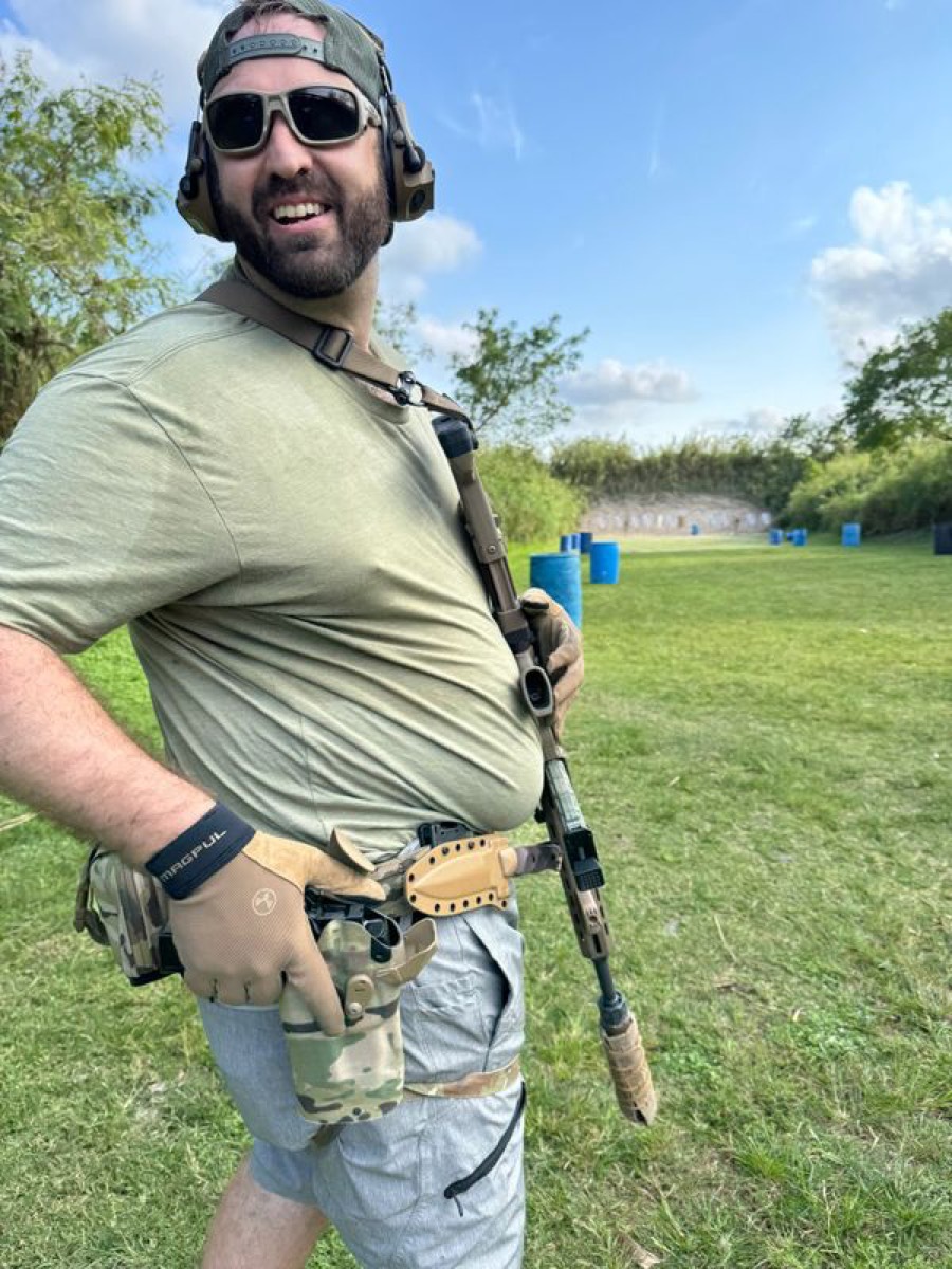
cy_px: 634
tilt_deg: -6.9
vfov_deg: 71.6
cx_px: 476
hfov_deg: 56.8
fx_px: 880
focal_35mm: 24
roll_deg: +1.1
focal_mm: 6.86
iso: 80
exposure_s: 1/1112
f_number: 1.78
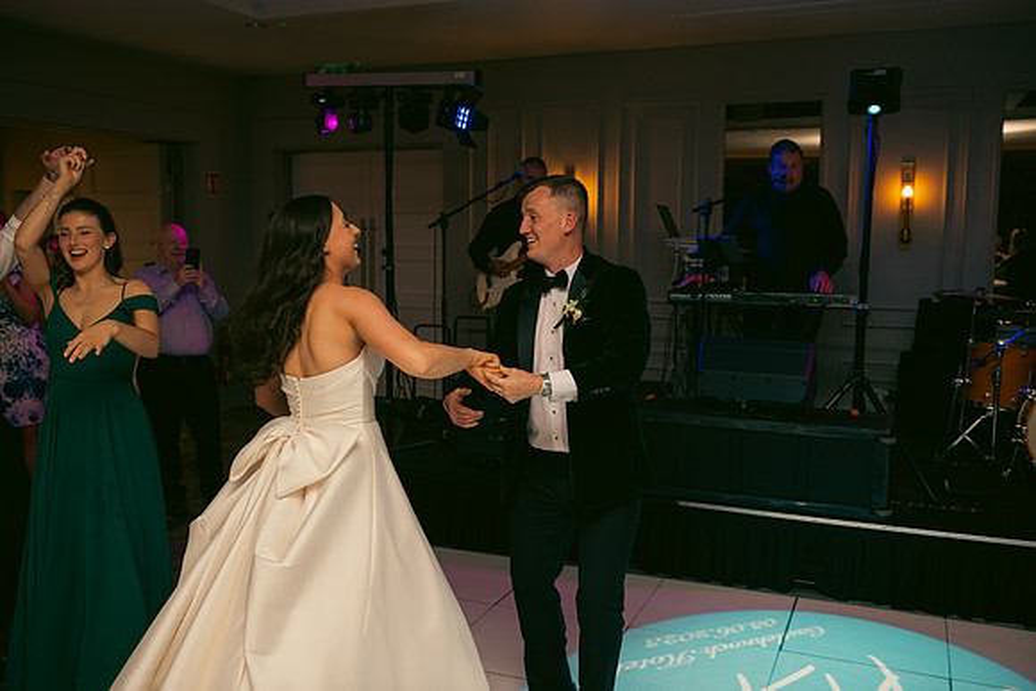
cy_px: 346
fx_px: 979
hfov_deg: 55.8
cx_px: 518
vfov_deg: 38.9
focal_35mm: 34
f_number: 3.5
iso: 800
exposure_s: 1/160
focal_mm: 34
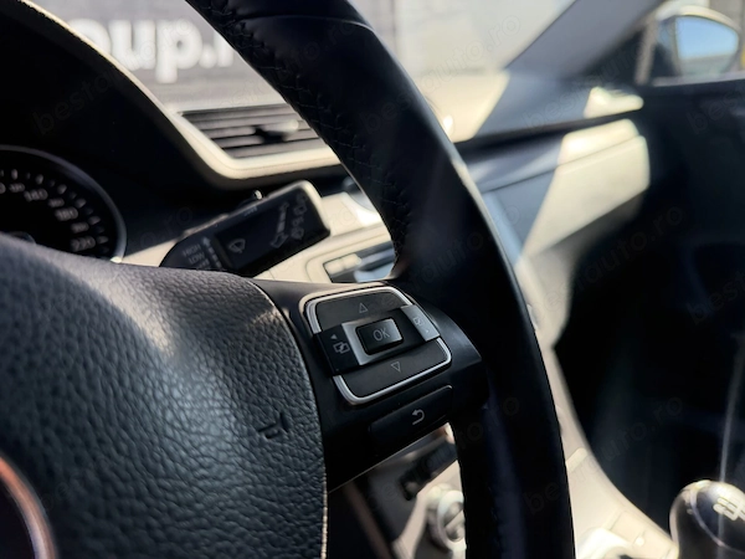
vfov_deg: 56.8
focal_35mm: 24
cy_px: 280
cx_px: 372
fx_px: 517
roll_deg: +5.2
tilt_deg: -17.1
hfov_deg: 71.6
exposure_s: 1/547
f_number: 1.78
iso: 100
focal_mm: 6.76
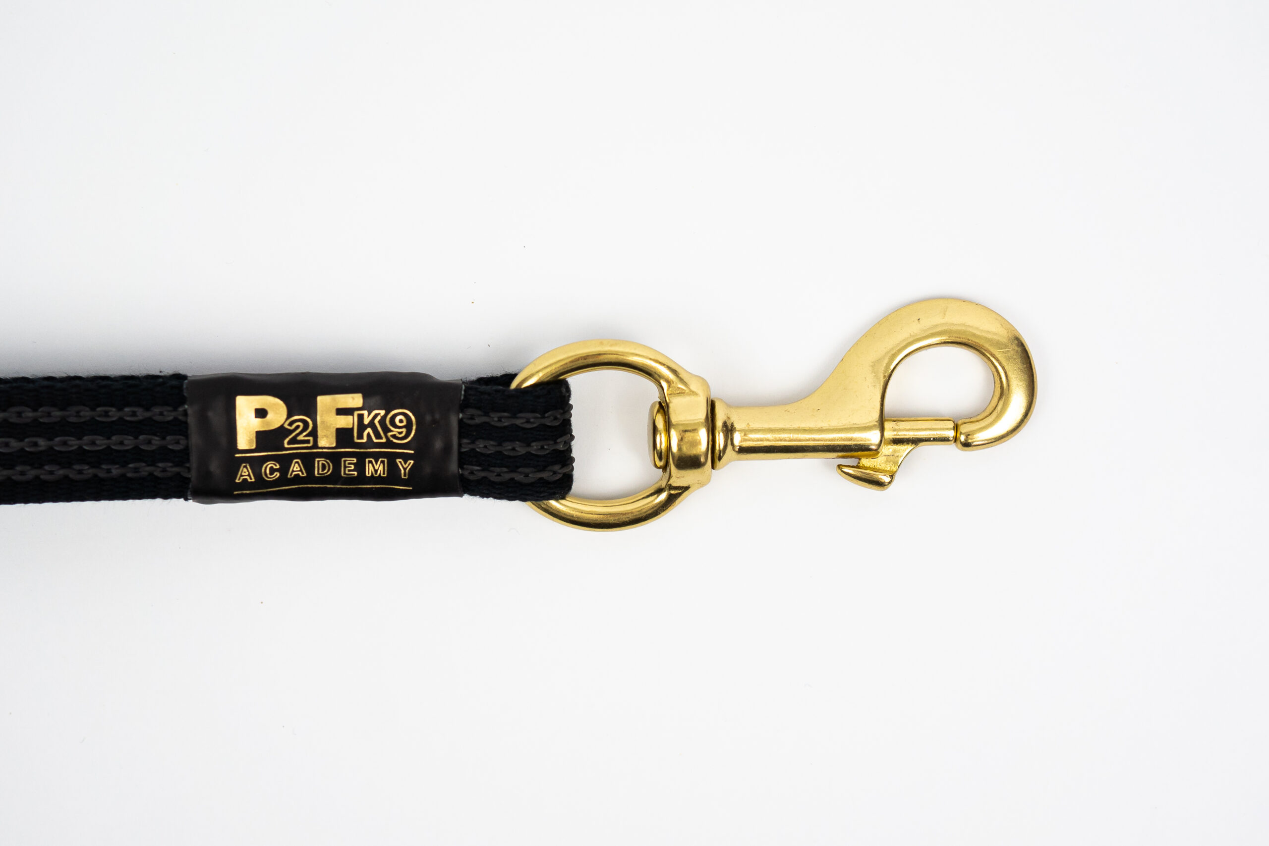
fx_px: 2362
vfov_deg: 20.3
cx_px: 634
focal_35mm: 67
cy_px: 423
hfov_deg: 30.1
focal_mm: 45
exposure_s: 1/125
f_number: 2.8
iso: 400
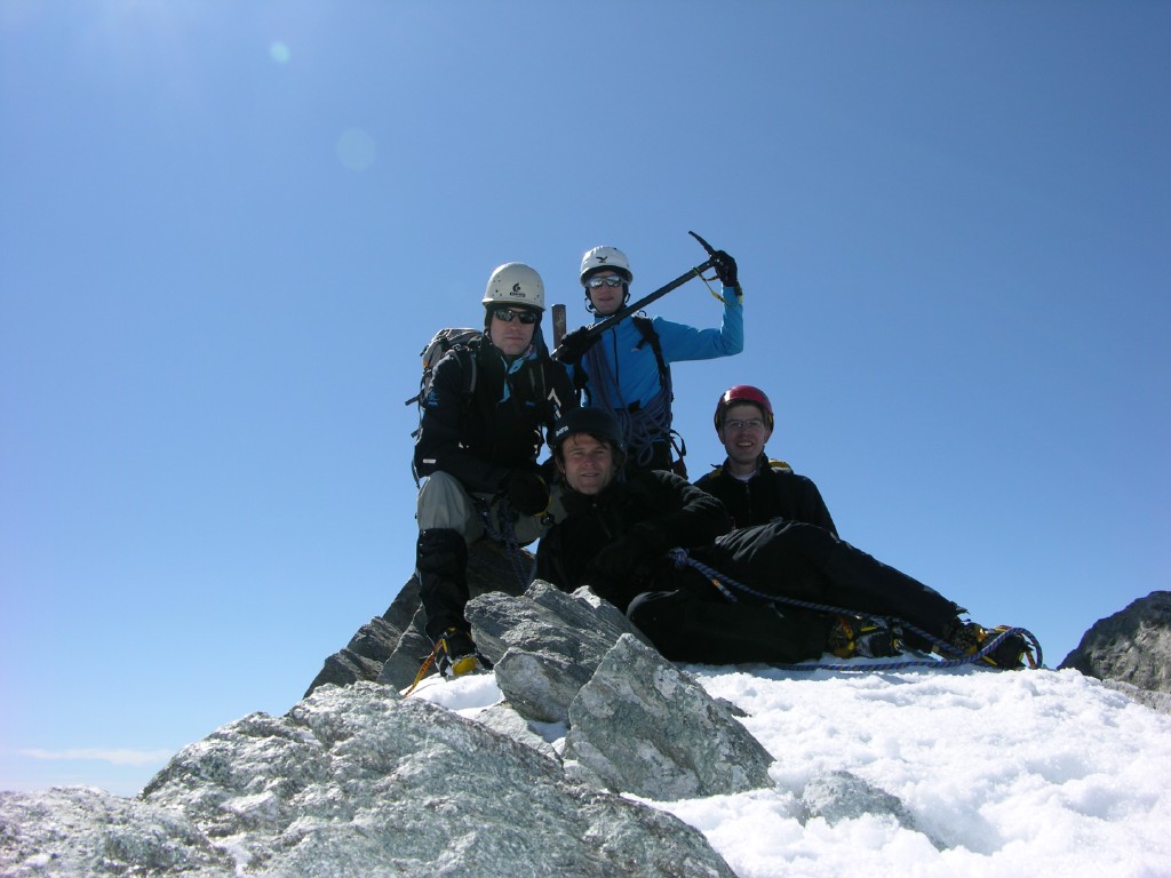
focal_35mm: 35
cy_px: 439
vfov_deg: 40.7
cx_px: 586
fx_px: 1184
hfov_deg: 52.6
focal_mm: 8.9
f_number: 7.1
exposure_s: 1/272
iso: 50
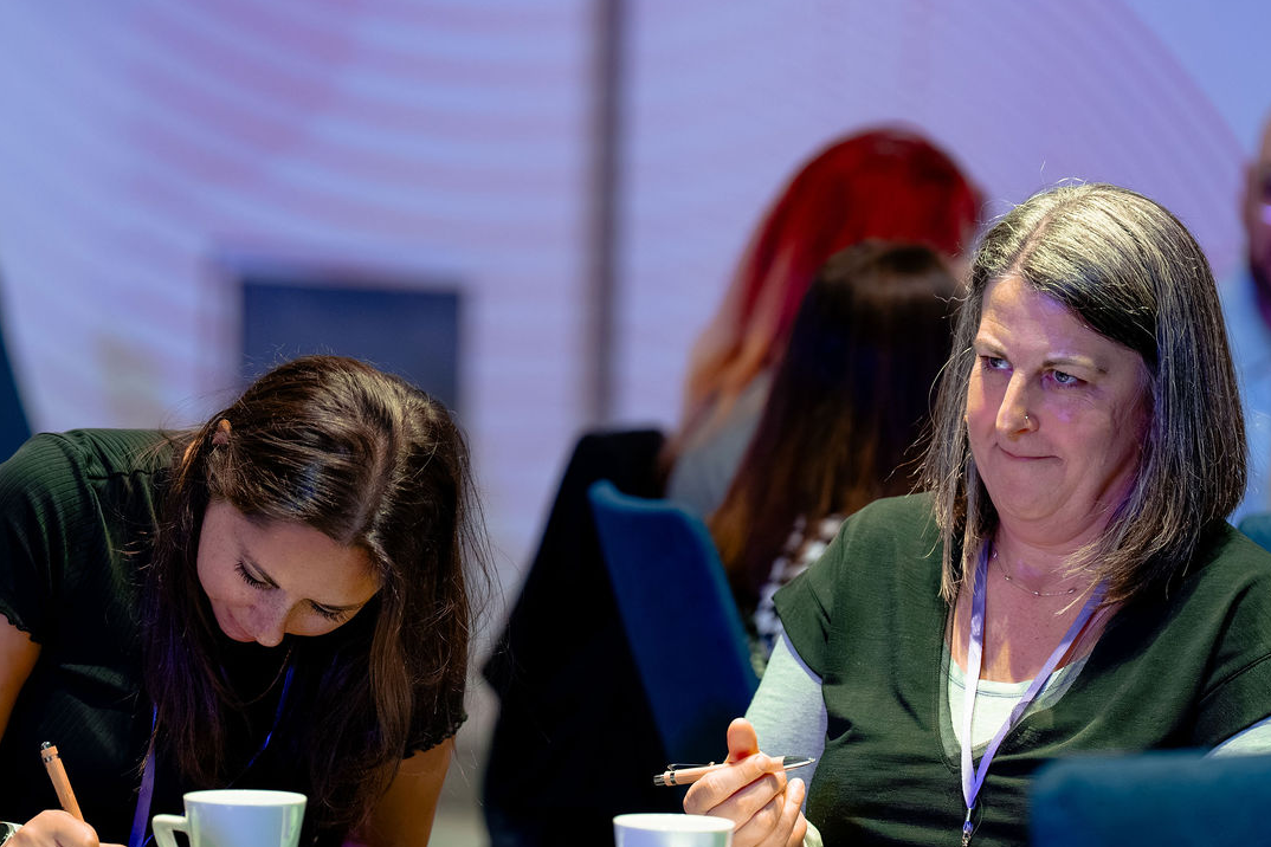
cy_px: 529
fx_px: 7943
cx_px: 698
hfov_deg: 9.1
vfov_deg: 6.1
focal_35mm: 225
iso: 2500
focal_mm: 151
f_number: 2.8
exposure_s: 1/250
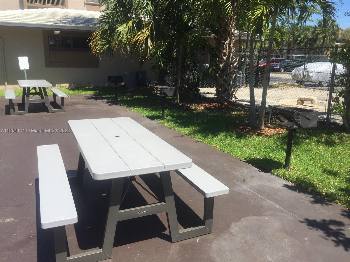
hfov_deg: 61.7
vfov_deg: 48.2
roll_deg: -2.9
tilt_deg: -11.7
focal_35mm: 29
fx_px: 293
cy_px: 131
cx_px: 175
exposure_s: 1/1647
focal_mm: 4.15
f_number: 2.2
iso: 32
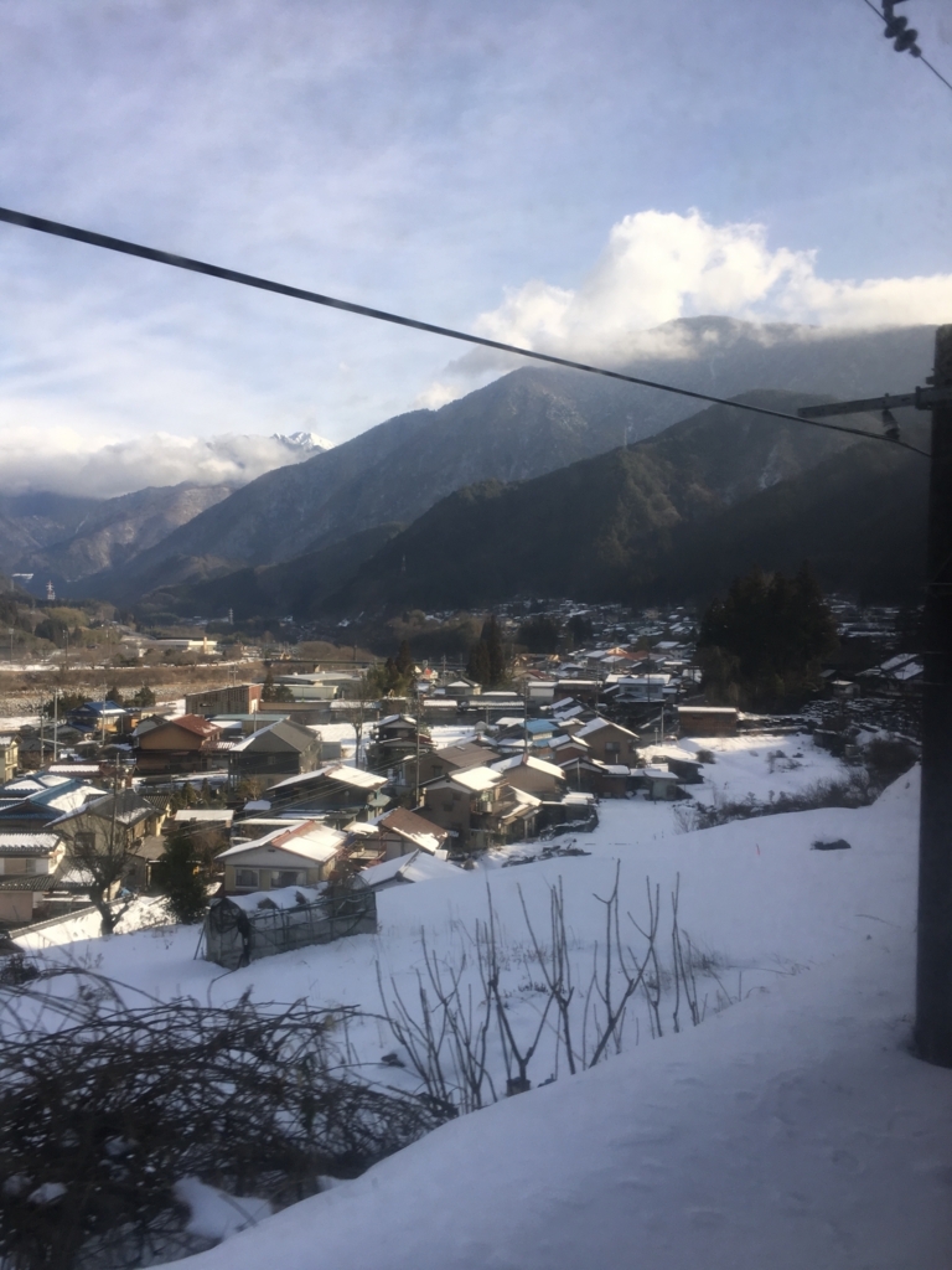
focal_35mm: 29
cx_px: 476
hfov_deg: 48.2
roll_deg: -3.1
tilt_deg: -6.4
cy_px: 635
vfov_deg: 61.7
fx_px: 1063
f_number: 2.2
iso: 25
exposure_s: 1/657
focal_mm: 4.15
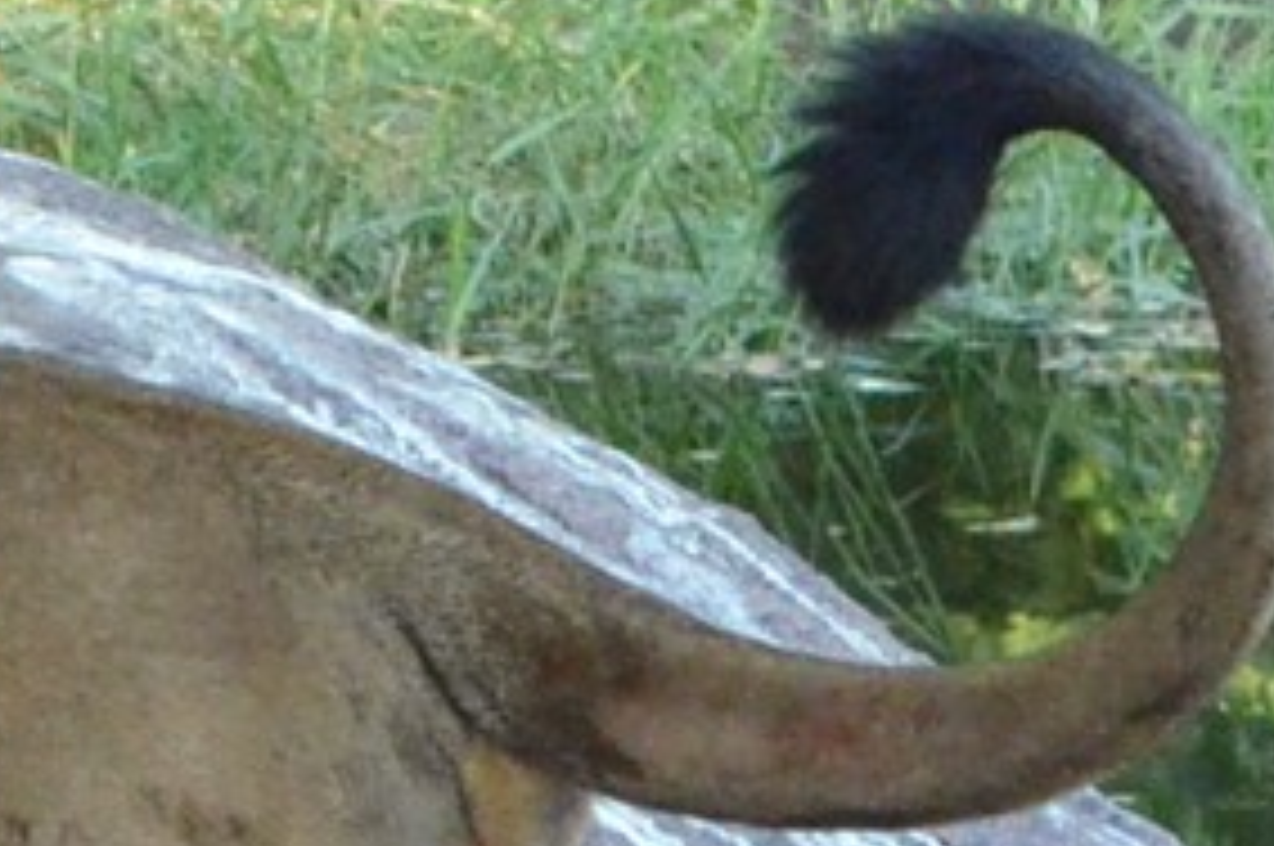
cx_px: -1508
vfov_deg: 1.9
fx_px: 25168
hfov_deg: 2.9
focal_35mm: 712
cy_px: 500
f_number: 8
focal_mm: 70
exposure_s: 1/400
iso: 4000
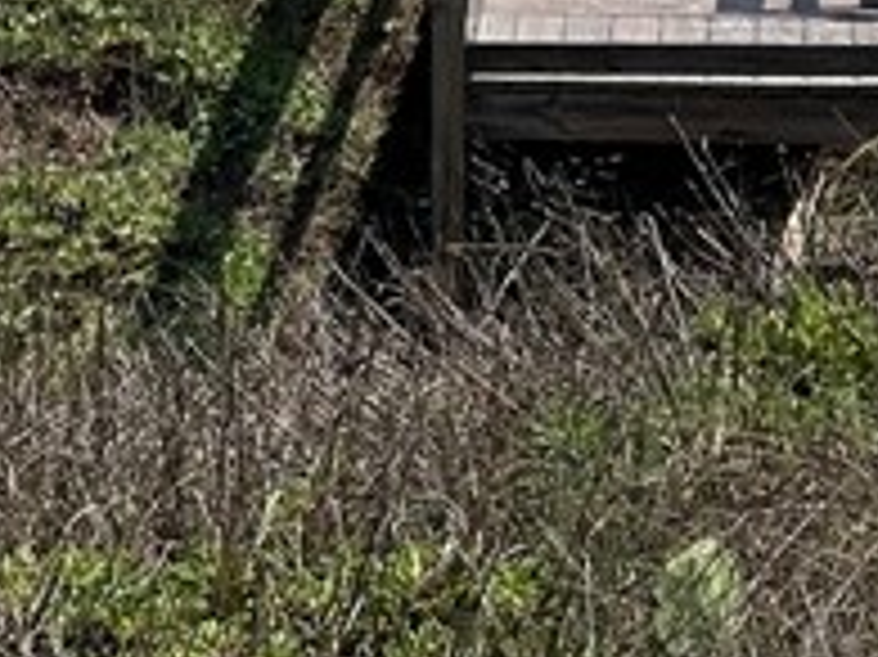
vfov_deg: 3.6
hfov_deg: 4.9
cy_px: -536
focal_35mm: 405
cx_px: 1342
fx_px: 10266
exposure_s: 1/1085
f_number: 2.8
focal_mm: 9
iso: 32
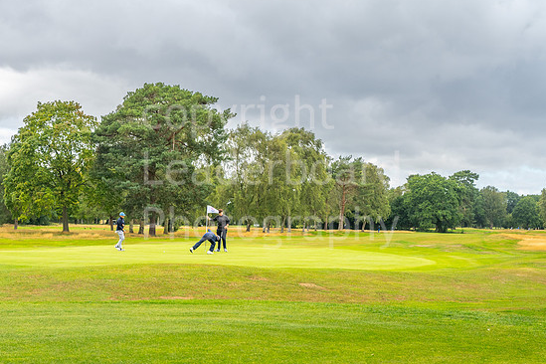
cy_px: 206
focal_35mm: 68
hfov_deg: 29.6
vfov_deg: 20.0
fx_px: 1031
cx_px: 230
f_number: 6.3
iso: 500
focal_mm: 56
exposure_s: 1/500
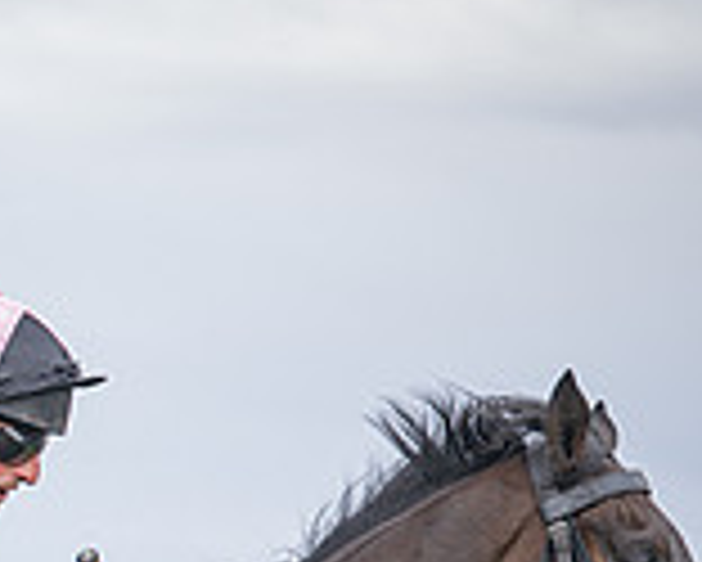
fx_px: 6112
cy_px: 942
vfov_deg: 5.2
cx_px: -286
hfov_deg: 6.5
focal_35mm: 294
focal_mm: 70
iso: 400
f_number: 2.8
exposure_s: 1/2000
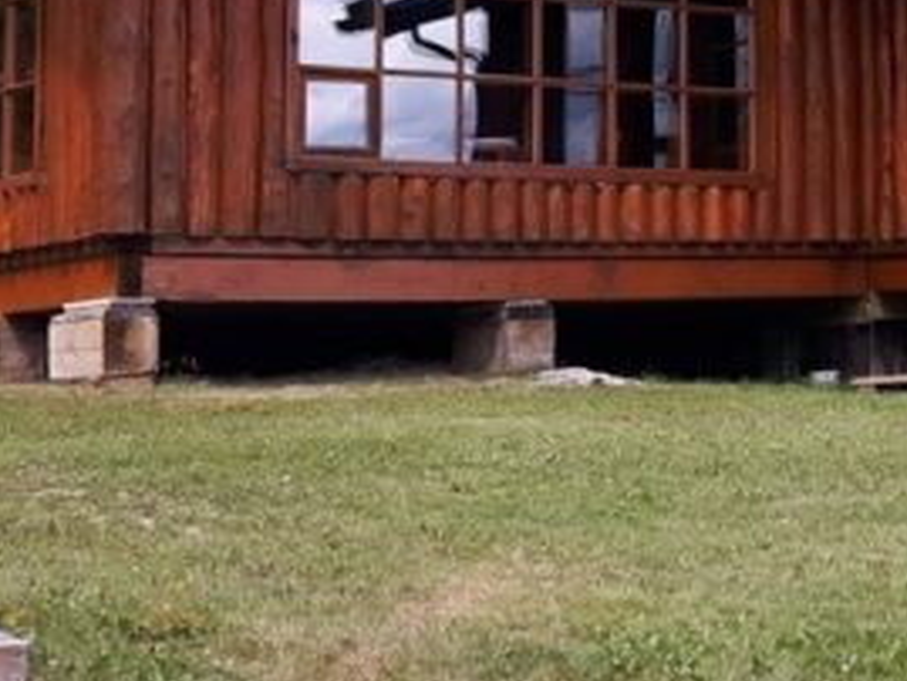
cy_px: -47
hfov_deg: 16.4
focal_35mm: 118
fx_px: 3093
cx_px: 856
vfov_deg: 12.4
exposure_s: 1/440
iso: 40
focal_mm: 3.7
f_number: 1.9
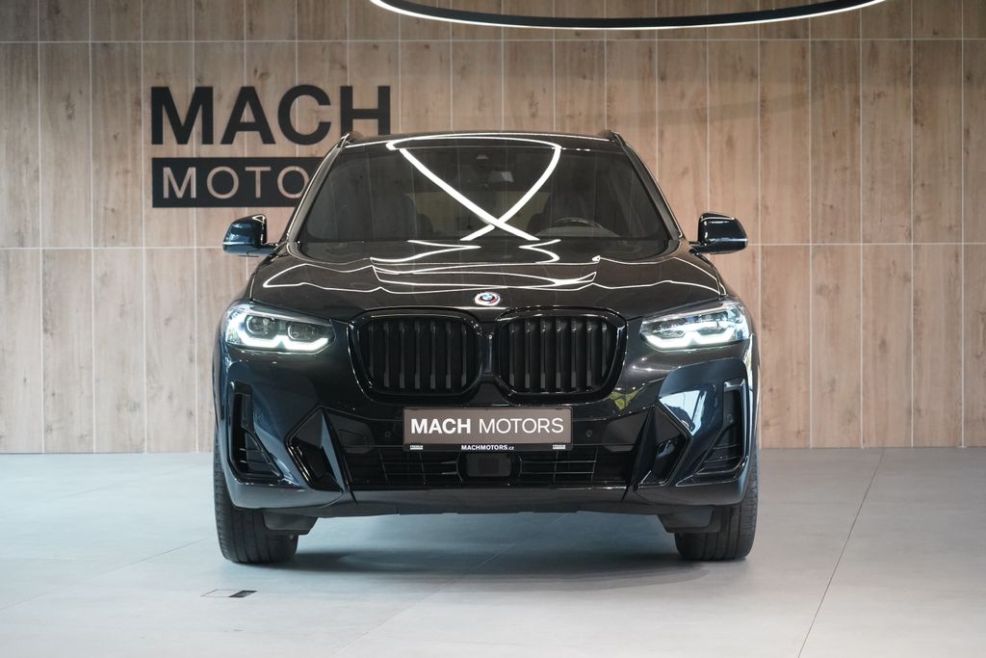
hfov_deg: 30.5
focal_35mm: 66
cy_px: 329
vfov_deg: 20.6
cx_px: 493
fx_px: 1808
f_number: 5.6
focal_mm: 66
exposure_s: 1/160
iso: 6400
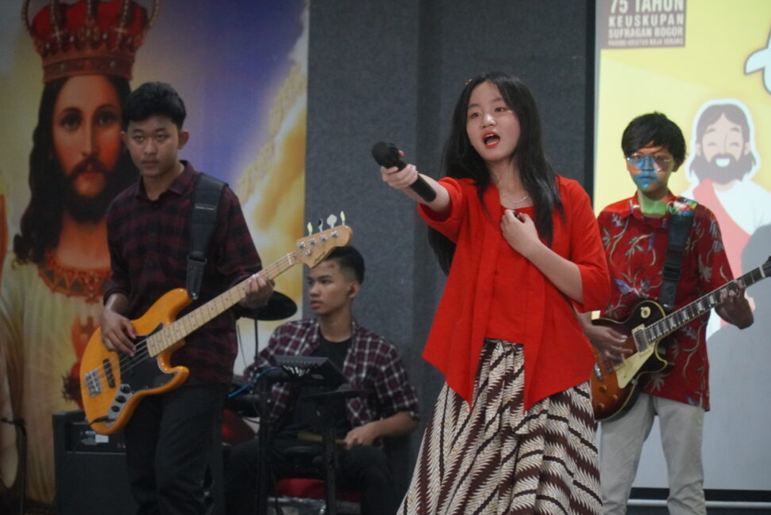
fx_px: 3548
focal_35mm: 166
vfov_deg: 8.3
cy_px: 249
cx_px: 381
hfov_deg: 12.4
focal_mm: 105
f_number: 4
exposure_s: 1/200
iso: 5000
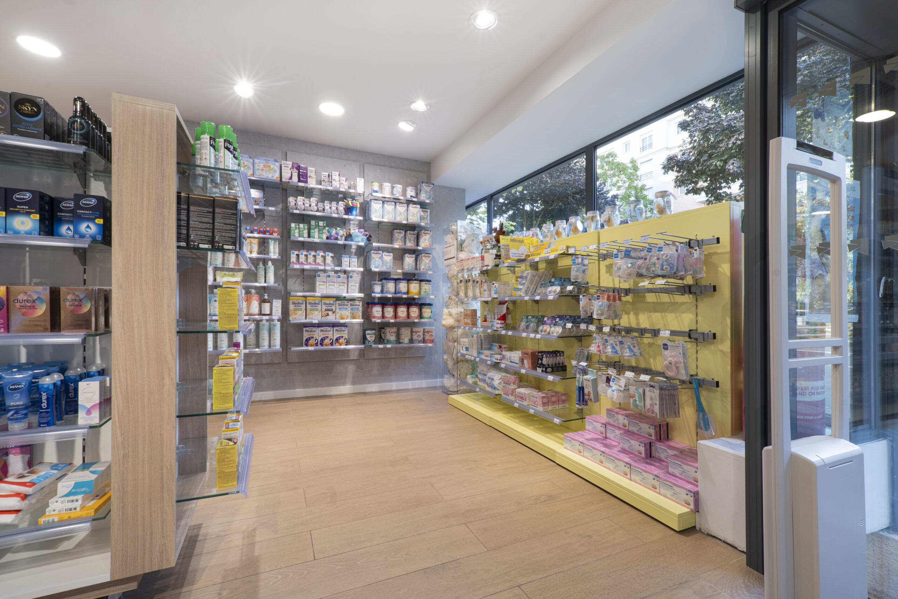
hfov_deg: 100.4
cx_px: 449
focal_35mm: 15
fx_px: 374
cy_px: 300
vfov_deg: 77.3
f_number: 11
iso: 100
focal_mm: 15
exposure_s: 1/2
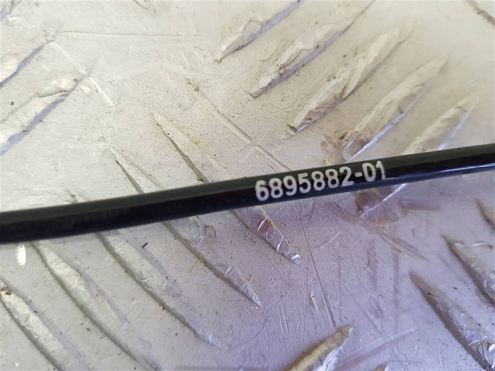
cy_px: 186
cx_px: 248
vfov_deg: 53.1
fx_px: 372
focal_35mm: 26
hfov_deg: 67.3
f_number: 1.7
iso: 125
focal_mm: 4.2
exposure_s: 1/100
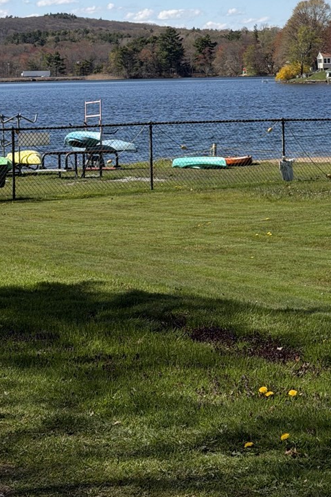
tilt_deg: +2.3
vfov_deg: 18.8
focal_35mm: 106
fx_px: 1462
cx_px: 216
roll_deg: +1.8
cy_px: 18
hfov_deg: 12.9
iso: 64
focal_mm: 6.76
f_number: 1.78
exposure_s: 1/6024
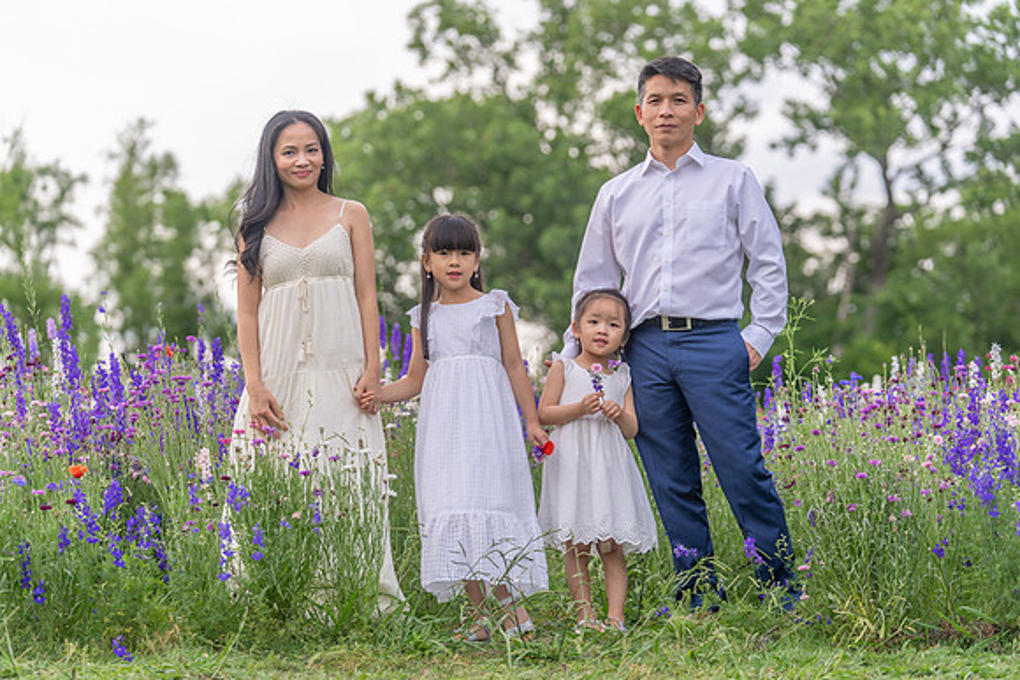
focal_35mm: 109
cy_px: 340
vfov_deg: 12.6
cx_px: 510
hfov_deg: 18.8
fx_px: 3089
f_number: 3.2
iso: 160
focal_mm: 109
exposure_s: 1/400
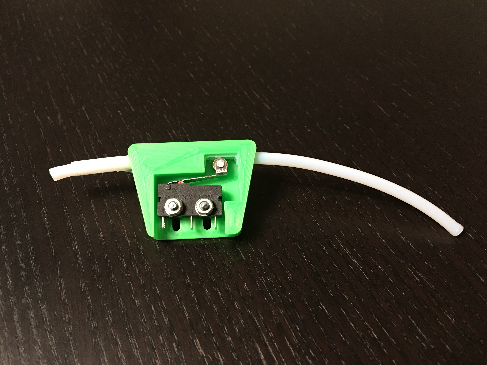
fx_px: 408
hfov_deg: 61.7
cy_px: 182
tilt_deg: -47.8
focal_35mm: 29
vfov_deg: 48.2
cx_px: 244
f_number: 2.2
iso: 80
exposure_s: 1/8
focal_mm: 4.15
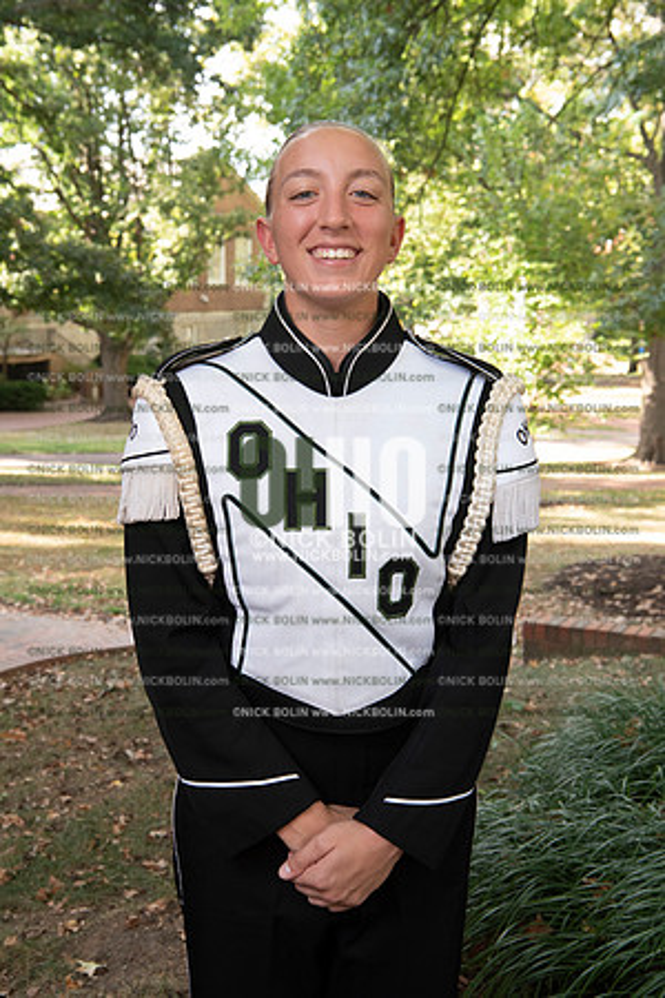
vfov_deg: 39.6
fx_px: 1385
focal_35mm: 50
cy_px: 499
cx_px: 332
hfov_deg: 27.0
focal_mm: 50
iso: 800
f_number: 8
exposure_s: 1/100
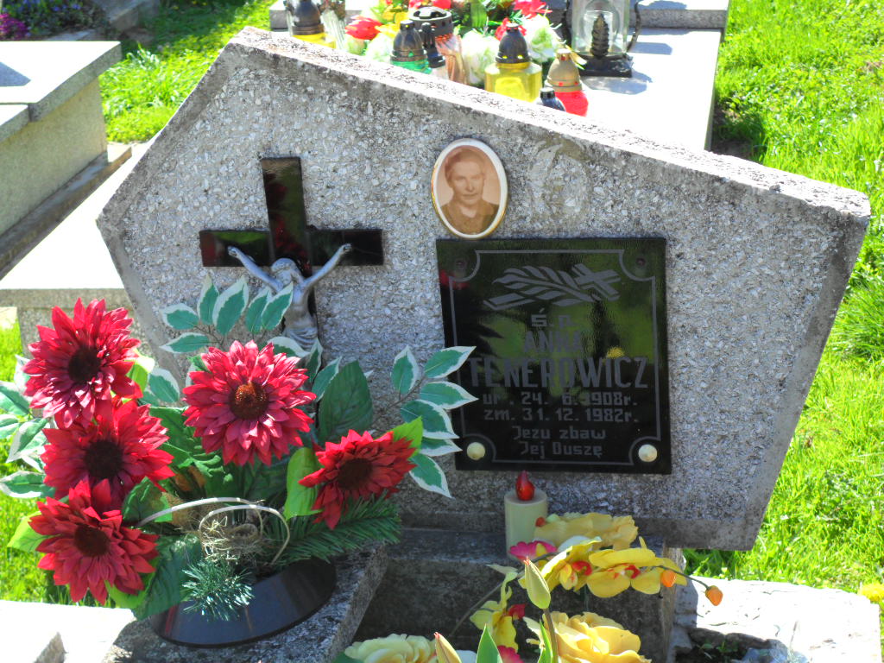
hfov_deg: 26.3
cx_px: 442
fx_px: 1890
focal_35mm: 74
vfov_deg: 19.9
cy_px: 332
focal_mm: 13.2
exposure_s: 1/180
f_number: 3.9
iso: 100
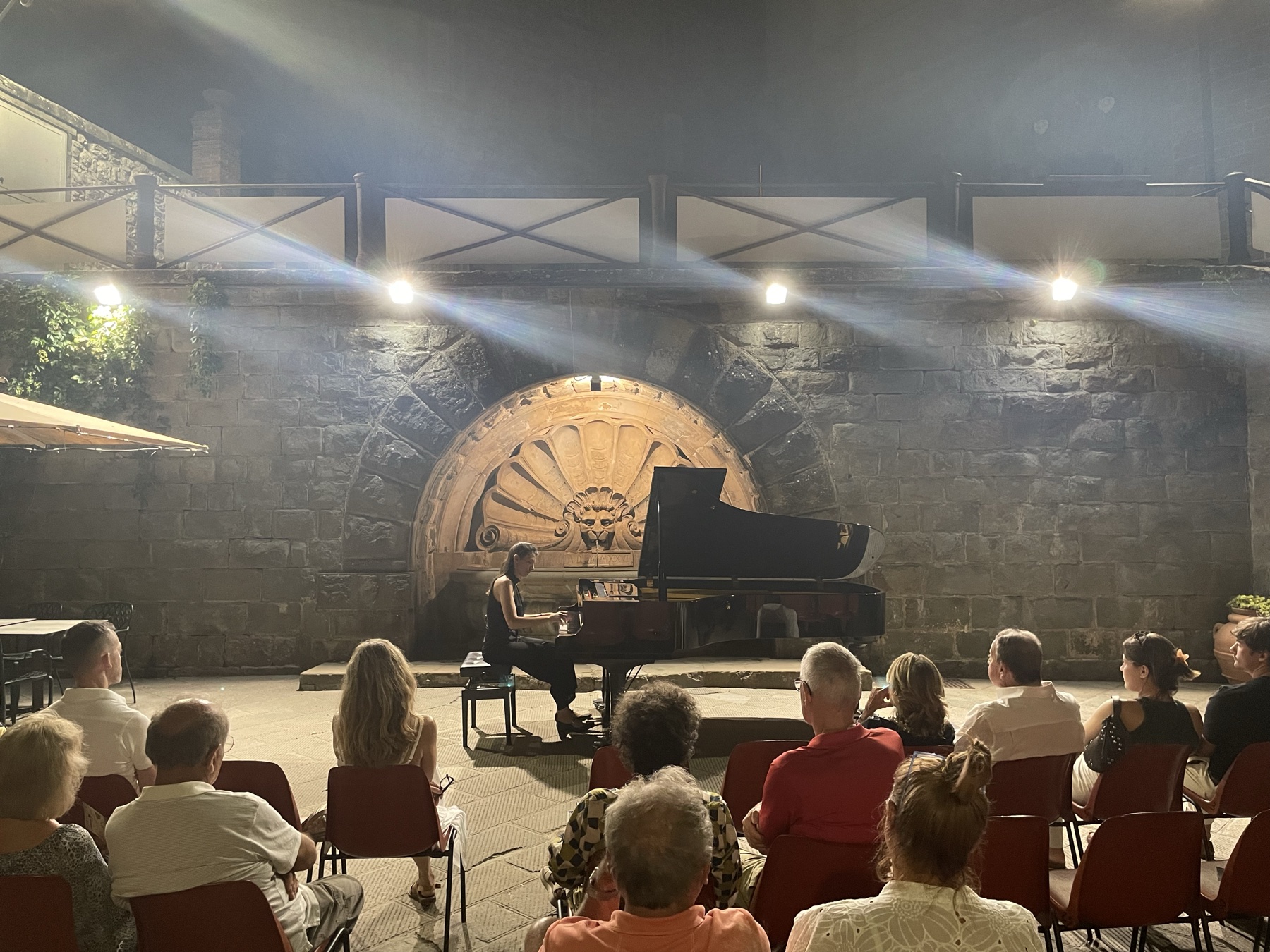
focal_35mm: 26
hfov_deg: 67.3
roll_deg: +0.5
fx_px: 954
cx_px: 635
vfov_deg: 53.1
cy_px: 476
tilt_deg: +2.2
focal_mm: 4.2
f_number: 1.6
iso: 400
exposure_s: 1/33
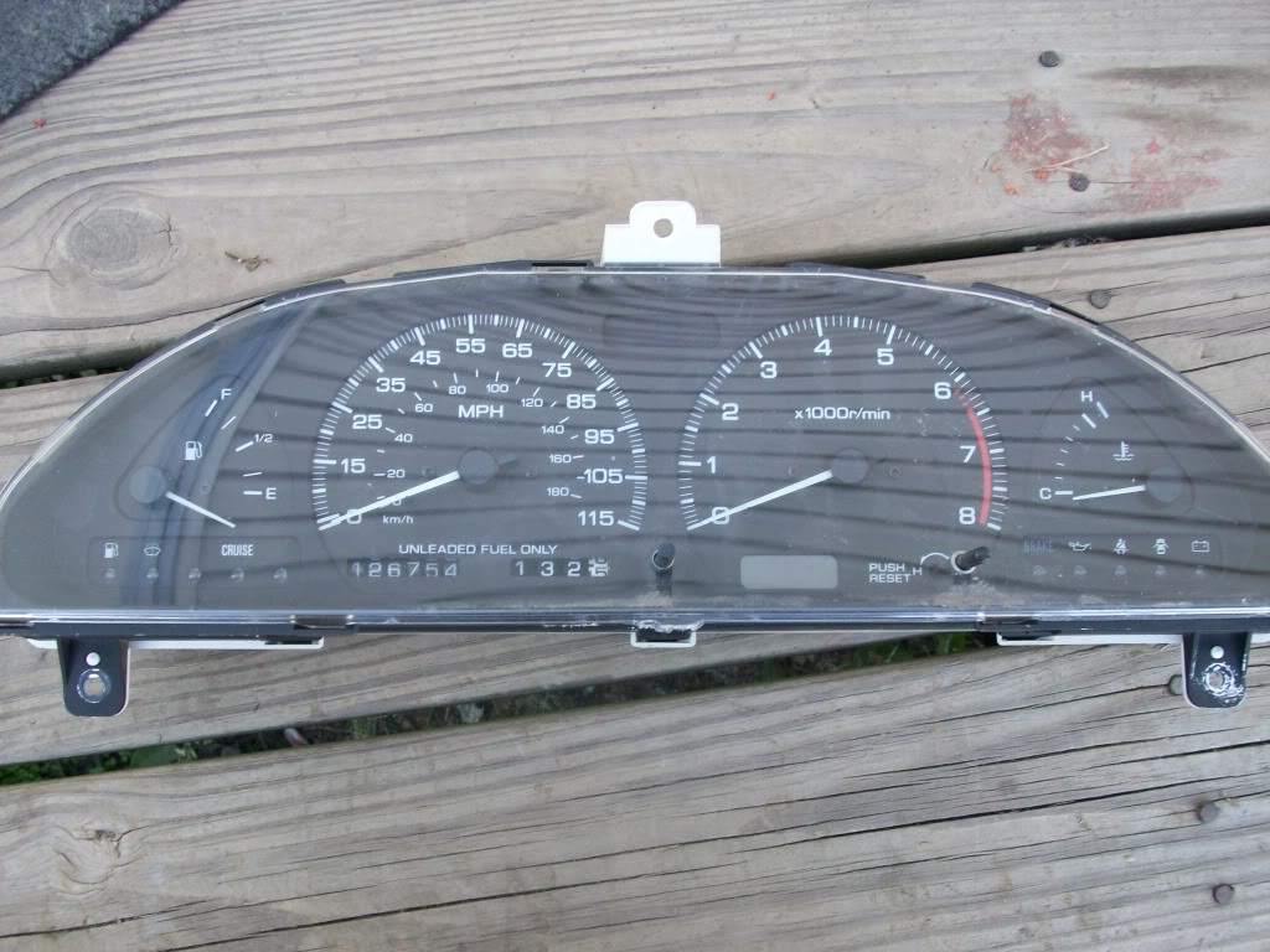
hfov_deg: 54.0
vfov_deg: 41.8
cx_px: 635
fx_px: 1247
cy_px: 476
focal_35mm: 34
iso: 73
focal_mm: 5.7
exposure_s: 1/60
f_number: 2.8
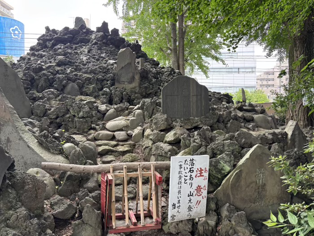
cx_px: 157
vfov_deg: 53.1
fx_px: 236
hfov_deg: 67.3
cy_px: 118
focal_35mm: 26
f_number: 1.6
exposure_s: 1/121
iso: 80
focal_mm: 5.96
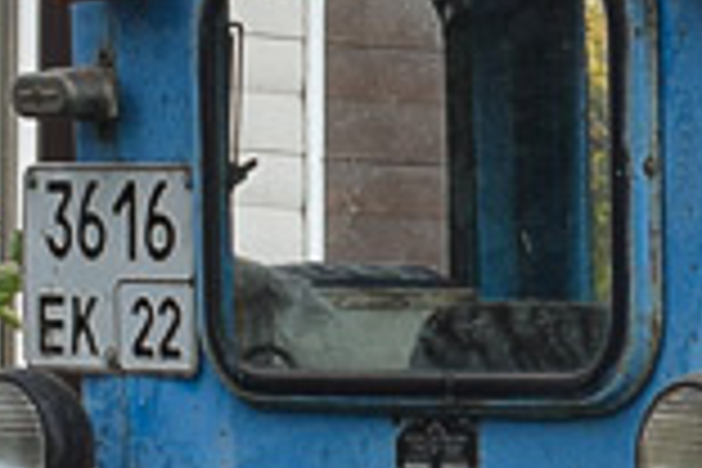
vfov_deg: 4.1
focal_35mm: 335
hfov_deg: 6.0
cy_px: 626
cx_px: 1372
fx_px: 6529
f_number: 8
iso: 220
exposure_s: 1/250
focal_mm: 29
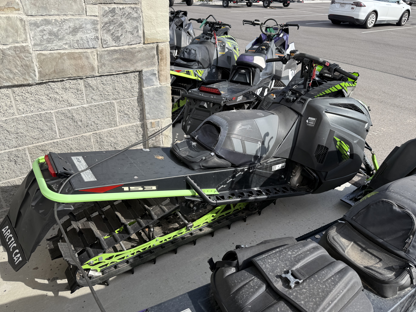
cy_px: 156
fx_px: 300
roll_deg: -2.5
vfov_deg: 54.9
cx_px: 207
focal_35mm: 25
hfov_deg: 69.4
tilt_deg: -27.7
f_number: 1.78
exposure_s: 1/2445
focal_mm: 6.76
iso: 80
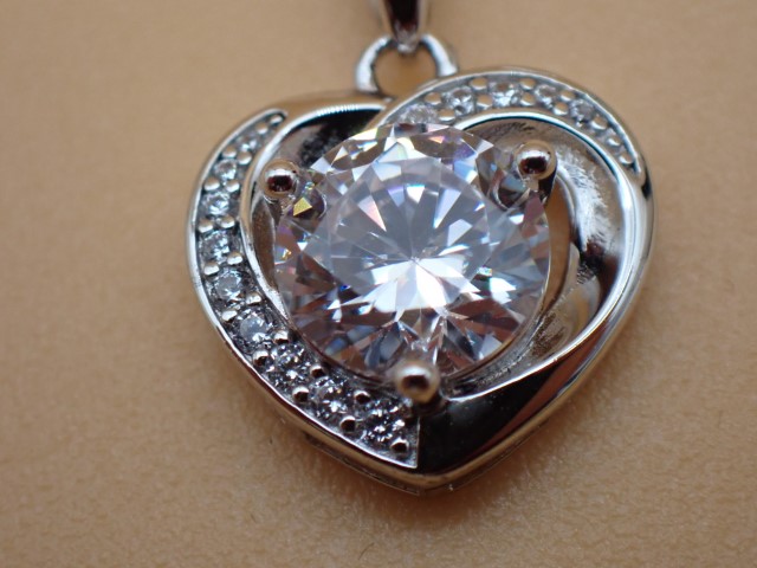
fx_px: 2187
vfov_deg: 14.8
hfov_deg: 19.6
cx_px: 378
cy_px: 284
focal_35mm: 100
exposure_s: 1/250
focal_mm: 18
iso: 800
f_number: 4.9
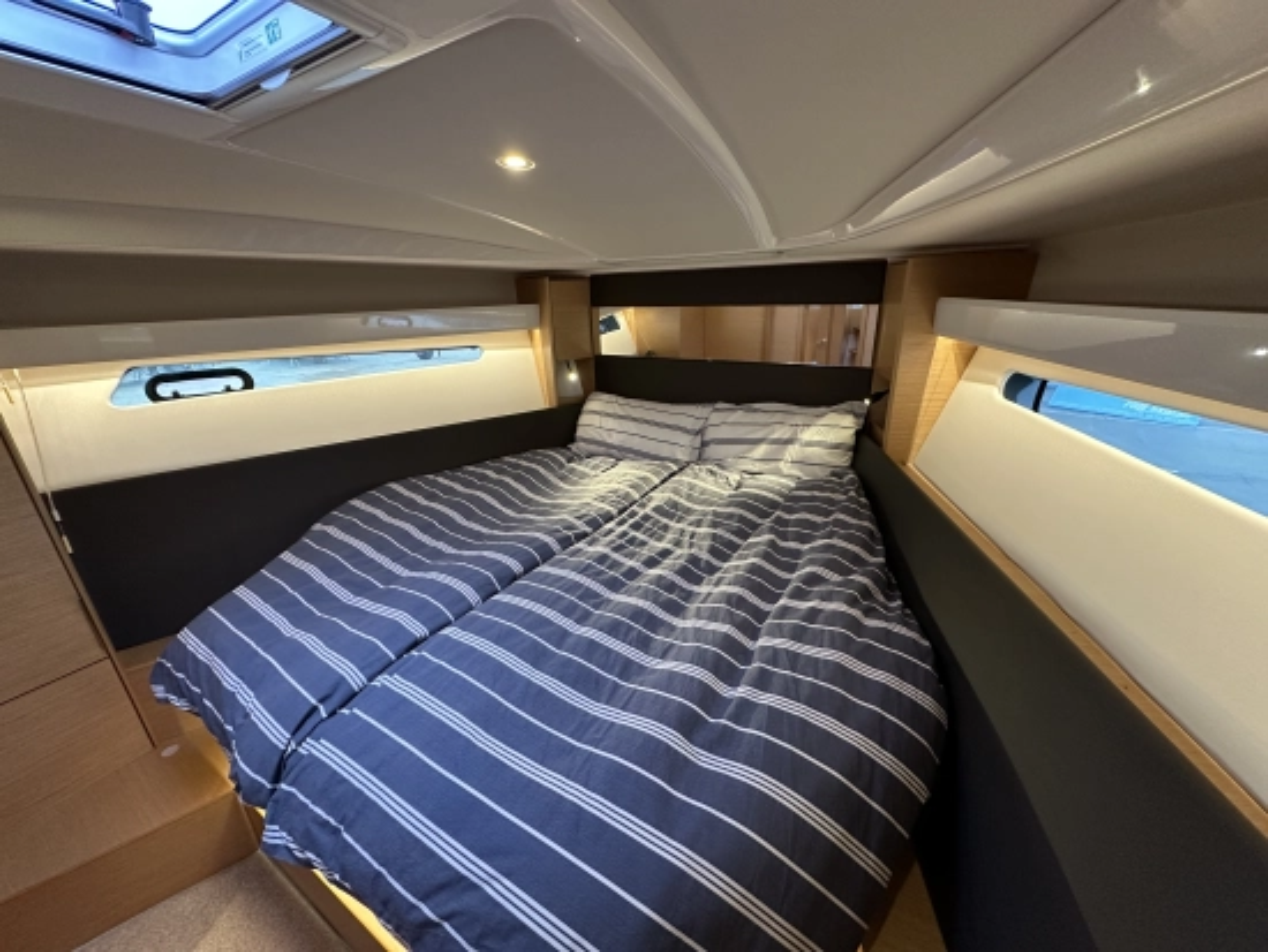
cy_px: 476
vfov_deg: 85.7
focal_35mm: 14
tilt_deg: -20.5
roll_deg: +1.2
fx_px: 513
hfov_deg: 102.0
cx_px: 634
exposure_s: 1/74
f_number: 2.2
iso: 320
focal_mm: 2.22
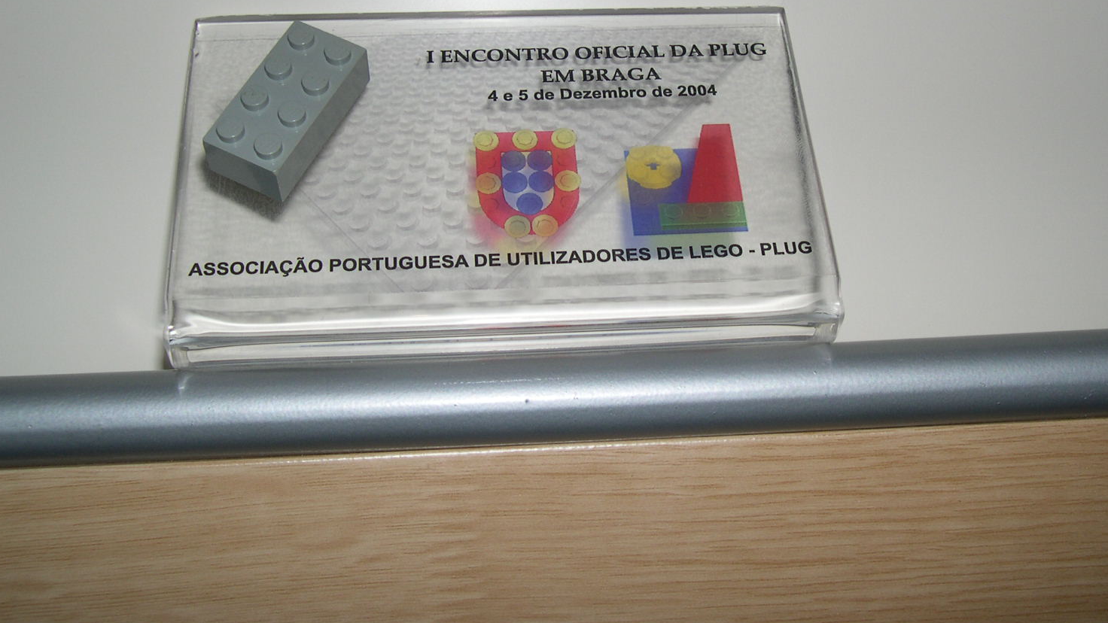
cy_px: 212
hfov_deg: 45.5
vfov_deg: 26.4
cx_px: 584
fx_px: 1322
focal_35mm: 45
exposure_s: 1/60
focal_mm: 8
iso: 100
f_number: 7.6
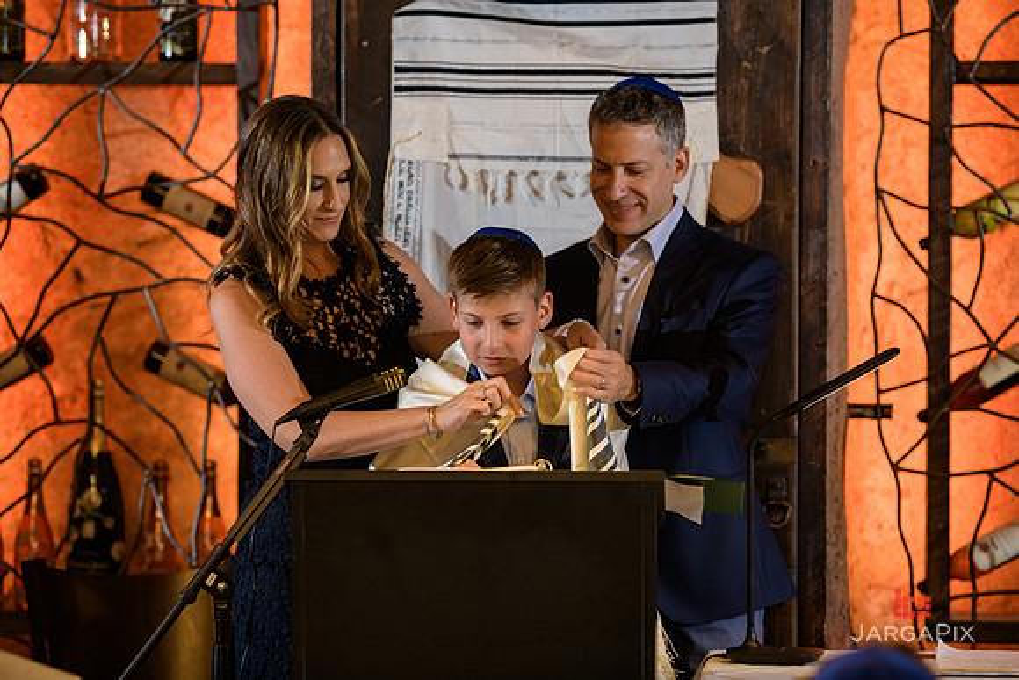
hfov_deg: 15.2
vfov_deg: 10.2
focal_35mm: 135
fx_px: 3822
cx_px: 510
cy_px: 340
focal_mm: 135
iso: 1600
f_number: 3.2
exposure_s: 1/125
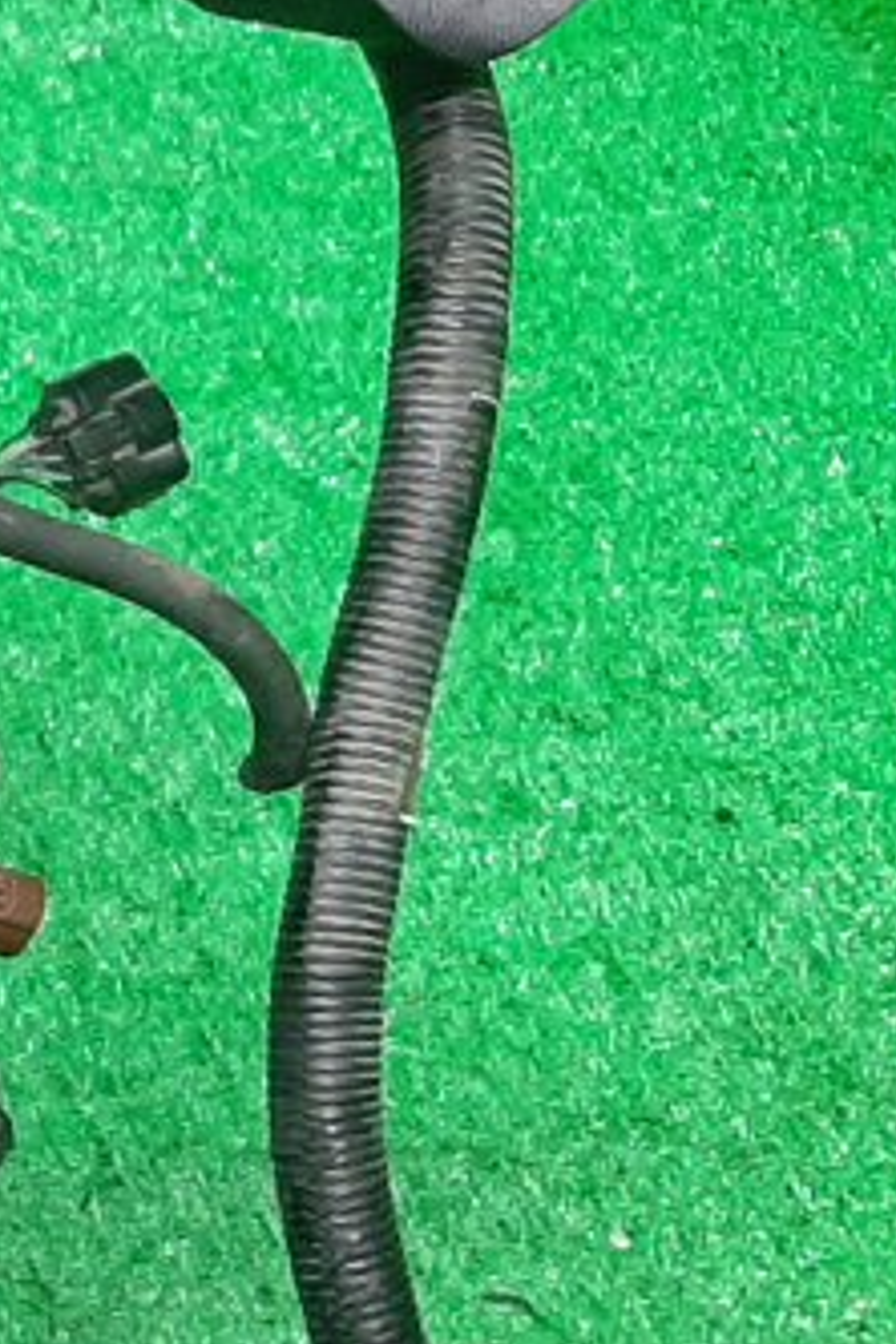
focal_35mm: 117
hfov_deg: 10.5
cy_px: 783
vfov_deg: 17.5
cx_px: -1053
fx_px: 4368
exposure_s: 1/50
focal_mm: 3.93
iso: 214
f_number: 1.7
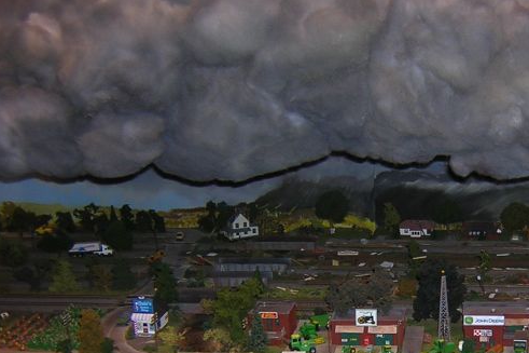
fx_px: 896
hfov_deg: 32.1
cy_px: 270
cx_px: 410
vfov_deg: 22.0
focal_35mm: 61
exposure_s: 1/60.1
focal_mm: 4.7
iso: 100
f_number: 2.6
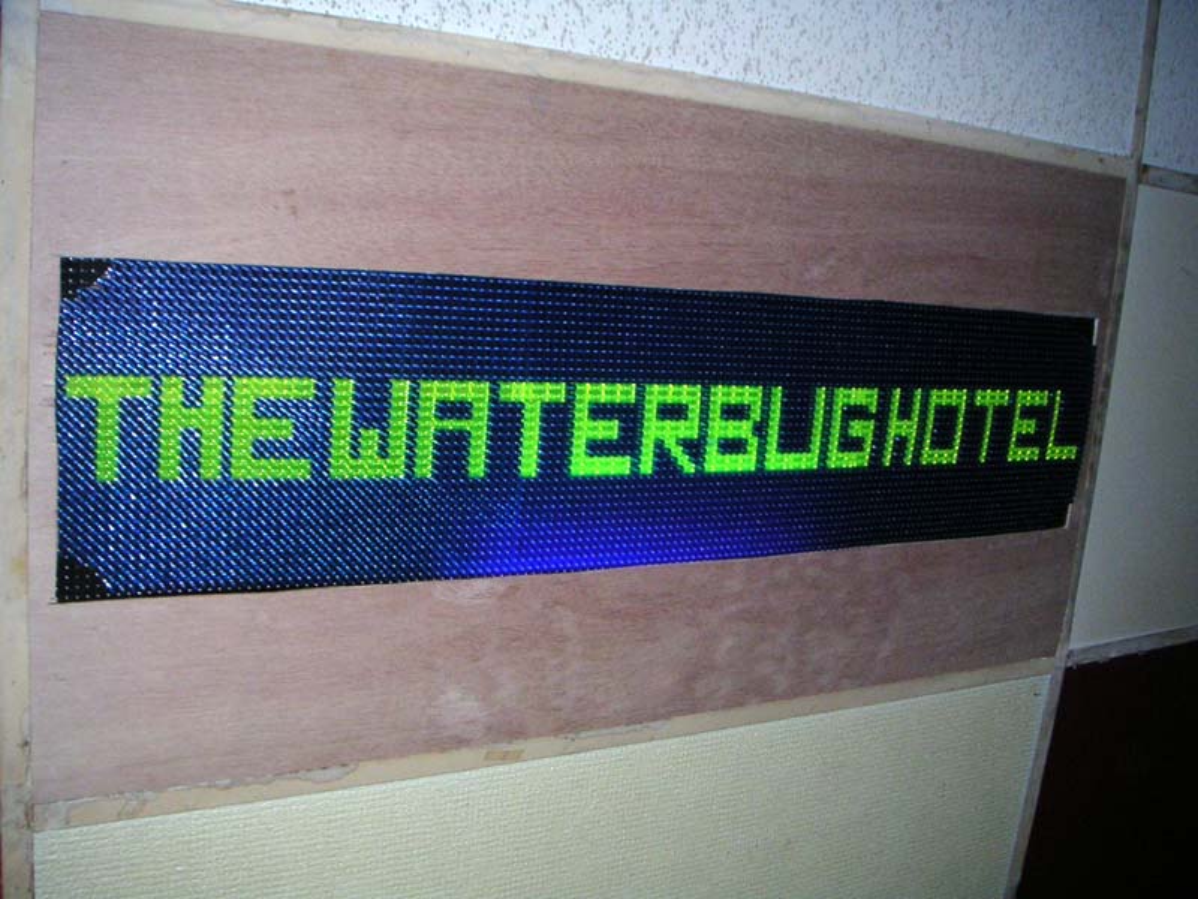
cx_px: 599
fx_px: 1281
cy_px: 450
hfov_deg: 50.1
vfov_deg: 38.7
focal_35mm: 37
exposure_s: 1/45
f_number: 2.8
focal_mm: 5.7
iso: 160
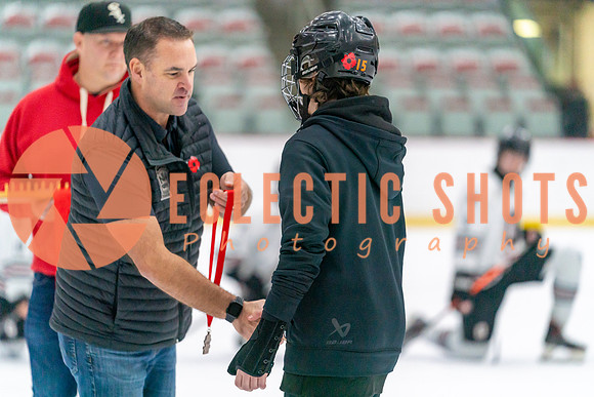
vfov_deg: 6.9
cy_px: 198
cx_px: 297
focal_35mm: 200
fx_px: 3301
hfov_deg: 10.3
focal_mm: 200
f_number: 2.8
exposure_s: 1/1250
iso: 3200
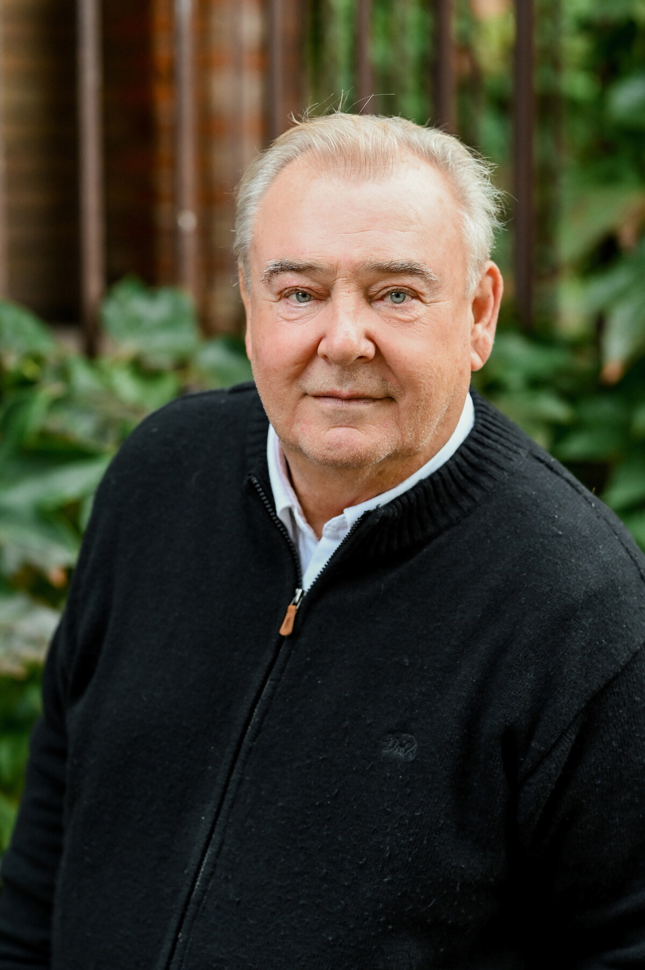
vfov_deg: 23.9
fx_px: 2288
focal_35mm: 85
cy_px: 485
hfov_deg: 16.0
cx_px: 322
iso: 500
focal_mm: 85
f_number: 2.8
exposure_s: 1/500
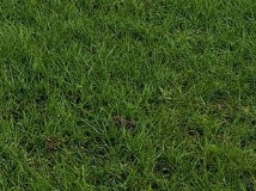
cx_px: -128
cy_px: -239
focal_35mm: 115
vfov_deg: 11.2
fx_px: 850
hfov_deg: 15.8
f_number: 1.8
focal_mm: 5.23
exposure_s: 1/639
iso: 50
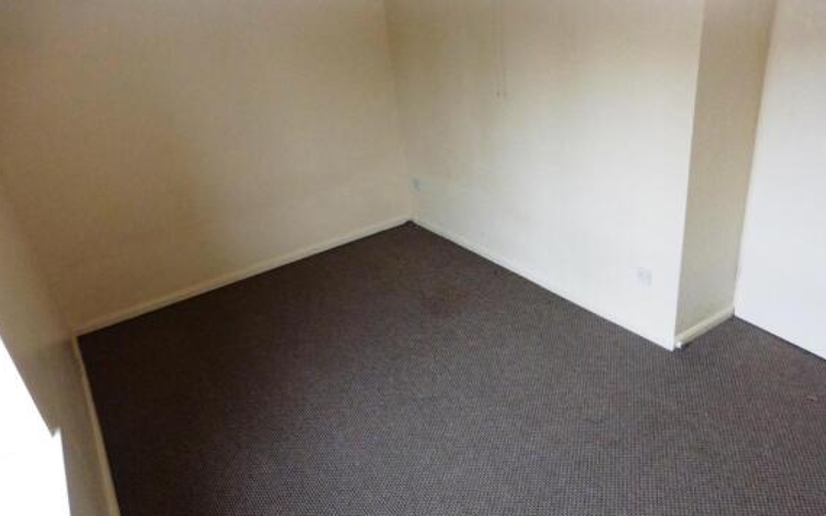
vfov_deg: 47.5
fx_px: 585
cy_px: 282
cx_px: 414
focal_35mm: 26
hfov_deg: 70.4
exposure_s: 1/80
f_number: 3.3
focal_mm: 4.3
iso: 800
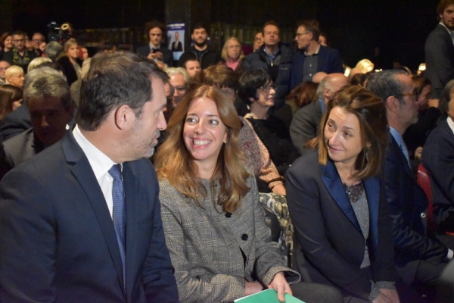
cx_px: 227
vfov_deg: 28.1
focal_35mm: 48
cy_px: 152
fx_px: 605
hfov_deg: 41.1
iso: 12800
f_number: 4.5
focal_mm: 32
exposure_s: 1/125
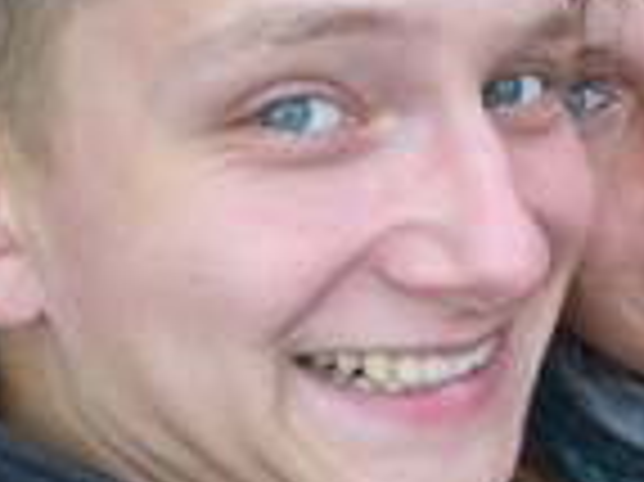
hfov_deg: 16.7
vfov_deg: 13.4
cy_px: 261
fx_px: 2045
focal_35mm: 110
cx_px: 874
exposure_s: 1/50
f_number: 2.8
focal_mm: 5.8
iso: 100
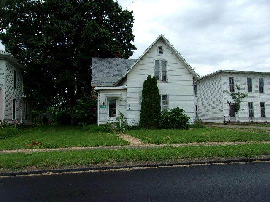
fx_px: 211
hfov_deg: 65.3
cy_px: 101
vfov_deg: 51.4
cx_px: 135
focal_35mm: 27
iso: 80
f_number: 3
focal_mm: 4.9
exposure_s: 1/400
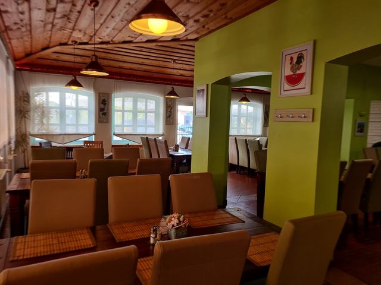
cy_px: 142
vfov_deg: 53.1
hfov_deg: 67.3
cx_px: 190
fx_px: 286
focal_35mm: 26
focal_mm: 5.4
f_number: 1.8
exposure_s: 1/100
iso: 160
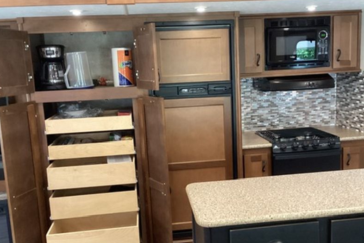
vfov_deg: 31.9
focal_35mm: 42
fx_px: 425
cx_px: 203
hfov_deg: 46.3
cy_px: 136
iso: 320
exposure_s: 1/30
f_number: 2.4
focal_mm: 3.3
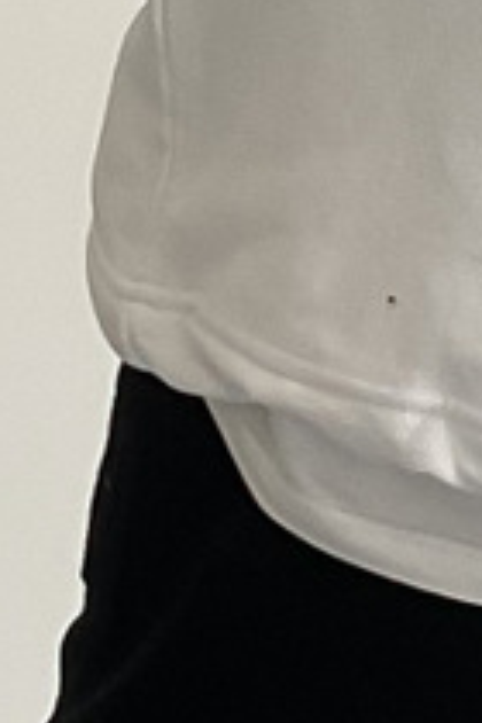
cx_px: 258
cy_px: 337
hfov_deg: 6.0
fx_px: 4619
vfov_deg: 9.0
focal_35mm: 230
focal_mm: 3
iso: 50
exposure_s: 1/120
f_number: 1.8
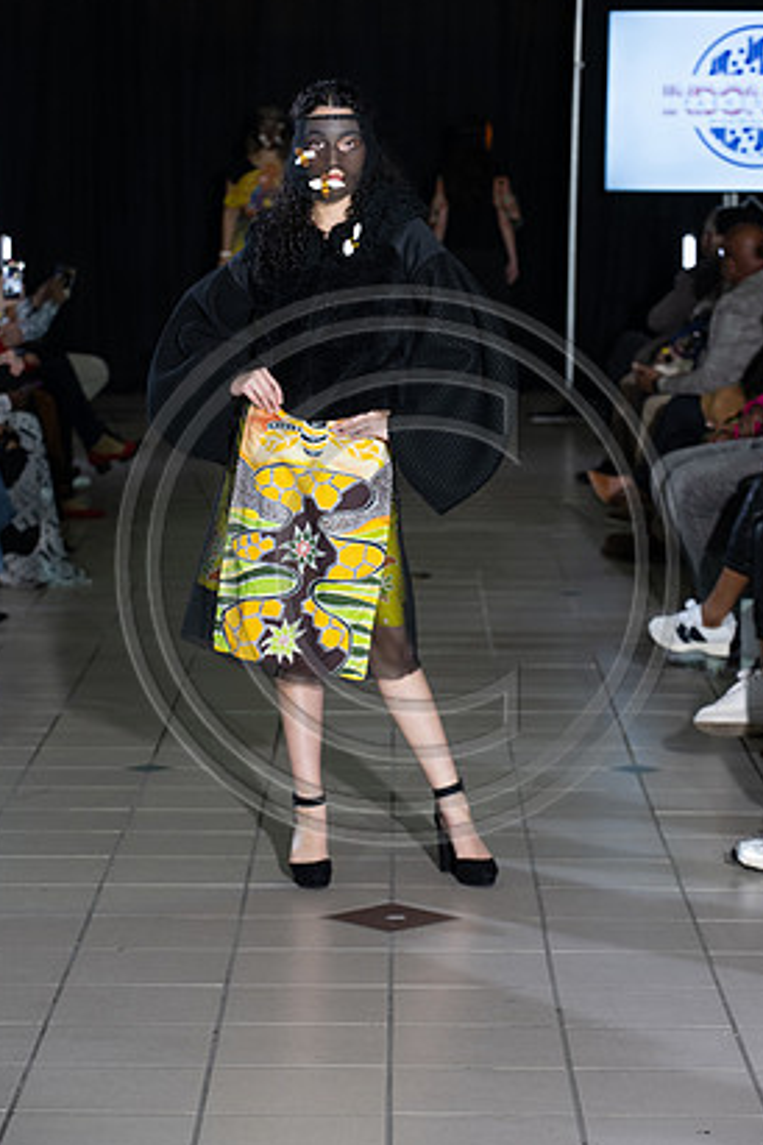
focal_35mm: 115
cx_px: 398
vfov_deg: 17.8
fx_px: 3656
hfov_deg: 11.9
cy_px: 563
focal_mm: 105
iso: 1250
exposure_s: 1/160
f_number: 5.6
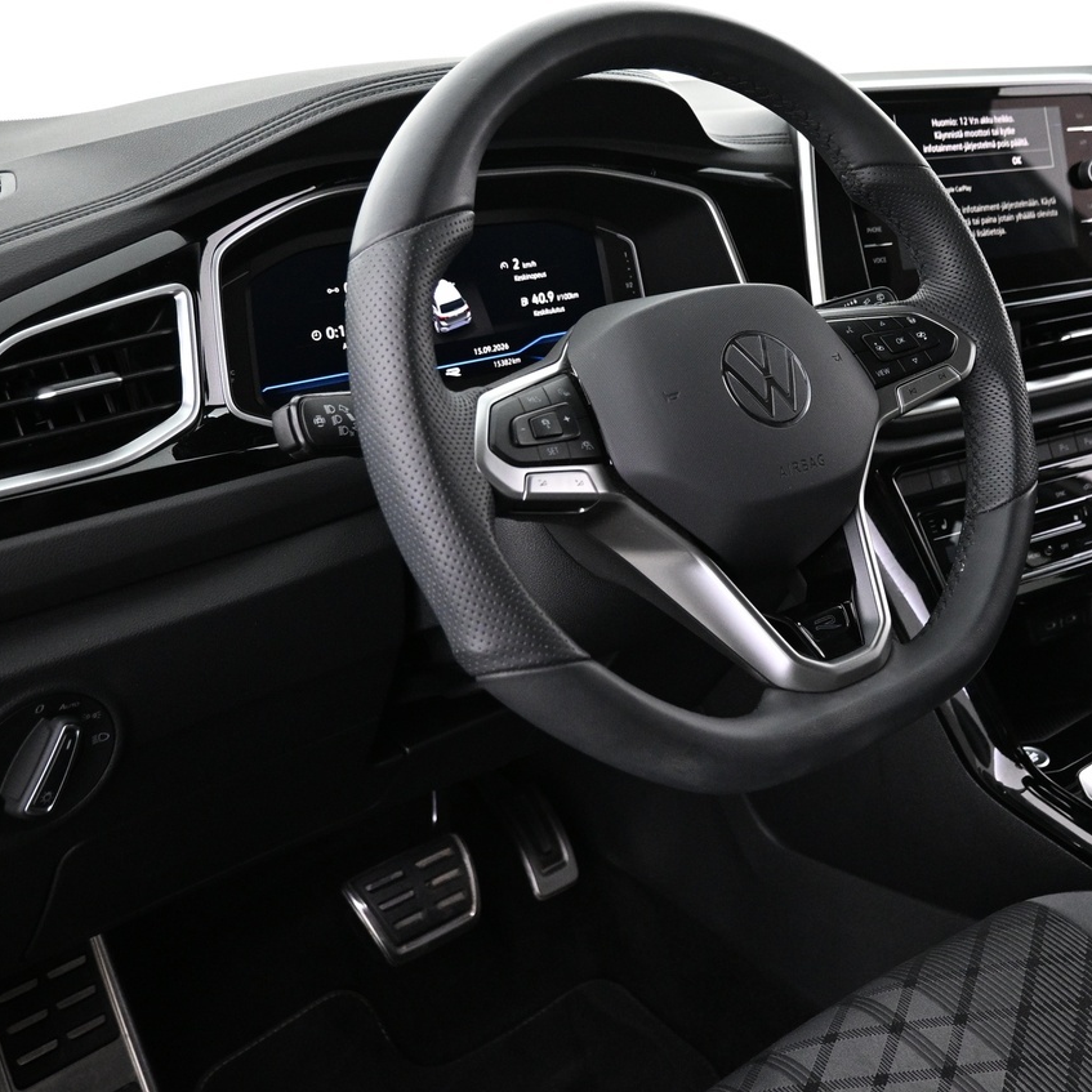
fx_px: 1392
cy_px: 427
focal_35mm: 39
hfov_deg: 42.0
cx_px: 772
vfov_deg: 42.6
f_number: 3.5
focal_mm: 16
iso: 1600
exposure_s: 1/20
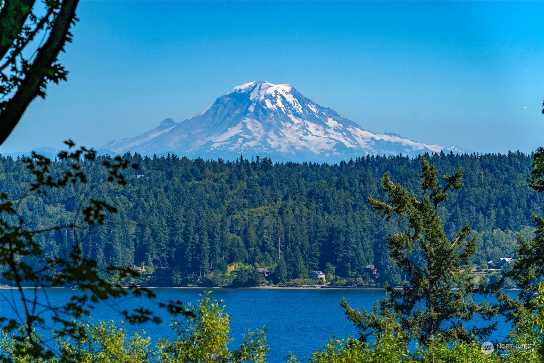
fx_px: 3022
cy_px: 182
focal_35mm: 200
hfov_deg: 10.3
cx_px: 272
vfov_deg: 6.9
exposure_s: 1/1000
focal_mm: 200
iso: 125
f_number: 7.1
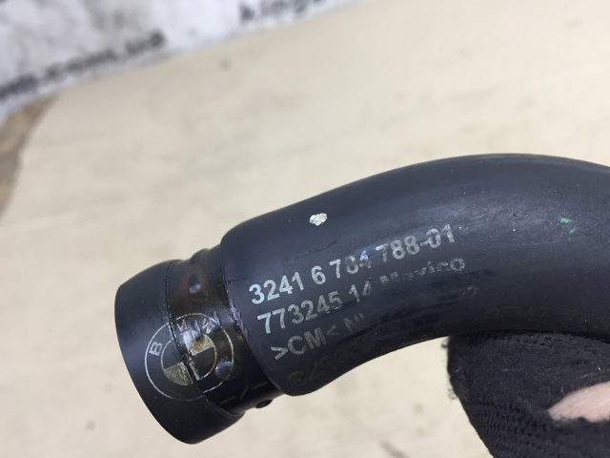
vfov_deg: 48.2
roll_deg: +18.3
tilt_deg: -39.8
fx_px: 511
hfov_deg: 61.7
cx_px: 305
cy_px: 229
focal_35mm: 29
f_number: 2.2
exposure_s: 1/33
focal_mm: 4.15
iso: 100
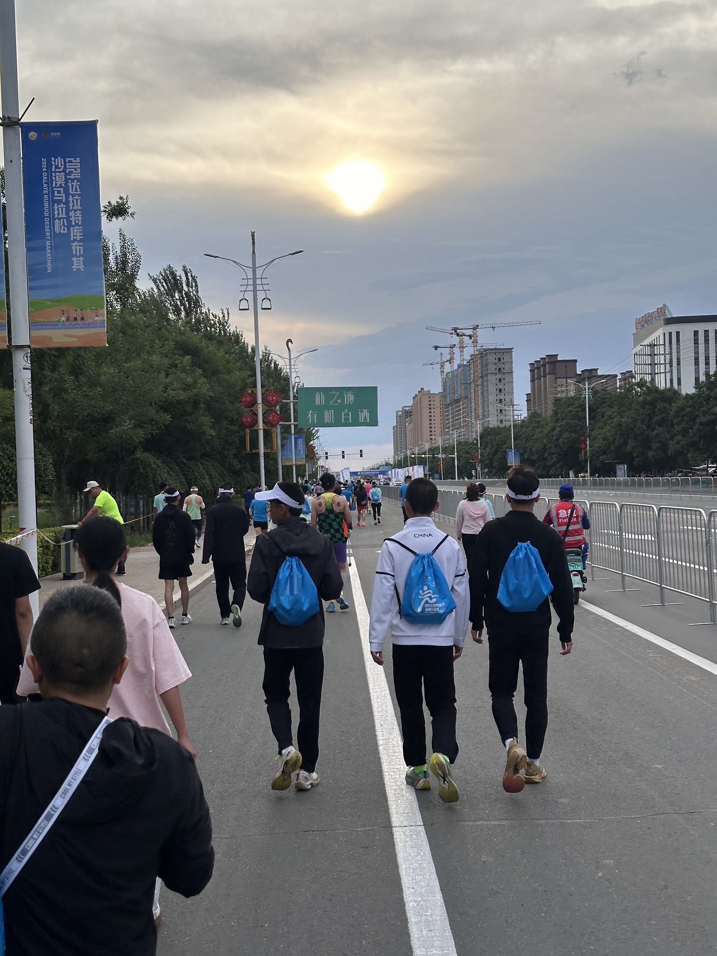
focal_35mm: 48
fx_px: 1326
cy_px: 478
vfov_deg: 39.7
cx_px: 358
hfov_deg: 30.3
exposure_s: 1/1848
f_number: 1.78
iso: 64
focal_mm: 6.86
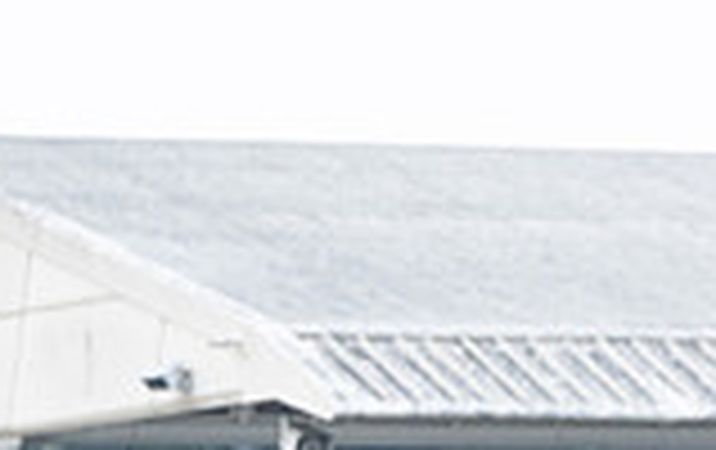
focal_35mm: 606
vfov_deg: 2.2
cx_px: 716
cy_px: 987
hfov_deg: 3.5
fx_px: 11846
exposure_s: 1/2000
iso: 800
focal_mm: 110
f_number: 2.8
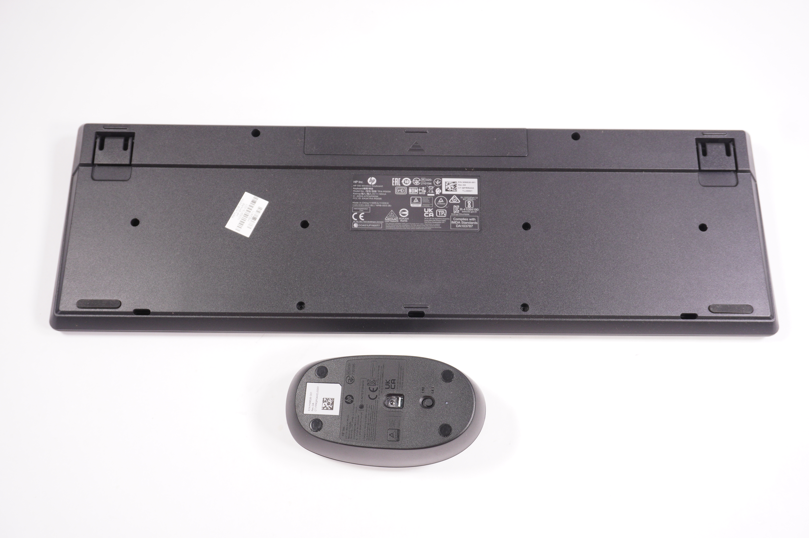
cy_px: 269
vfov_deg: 36.8
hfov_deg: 53.2
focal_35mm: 36
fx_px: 808
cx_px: 404
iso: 500
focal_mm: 24
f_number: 5.6
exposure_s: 1/125
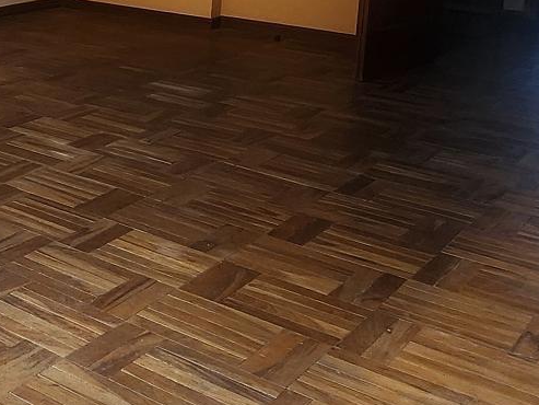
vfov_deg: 25.4
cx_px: -239
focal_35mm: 54
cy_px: -20
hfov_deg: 26.9
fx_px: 841
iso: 80
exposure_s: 1/50
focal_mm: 2.2
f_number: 2.2
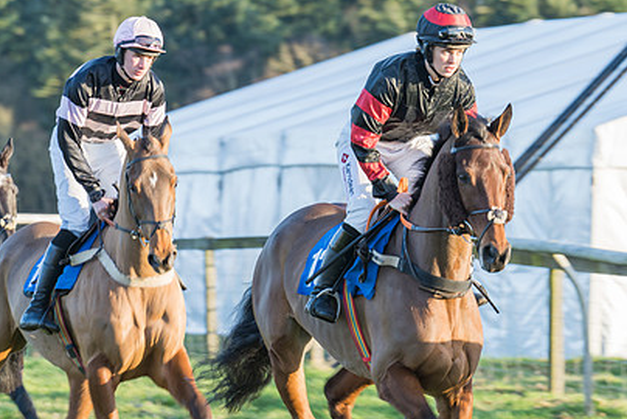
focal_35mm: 371
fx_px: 6466
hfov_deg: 5.5
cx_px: 488
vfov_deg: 3.7
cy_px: 238
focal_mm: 200
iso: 200
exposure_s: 1/125
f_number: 5.6
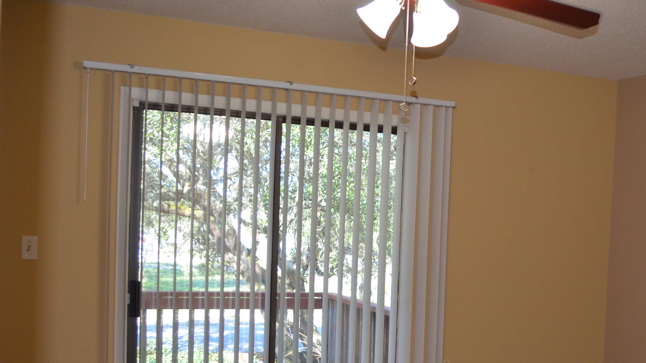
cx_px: 472
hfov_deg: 42.6
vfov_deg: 25.1
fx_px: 805
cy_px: 277
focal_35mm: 47
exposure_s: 1/60
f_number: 3.8
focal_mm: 20
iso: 640
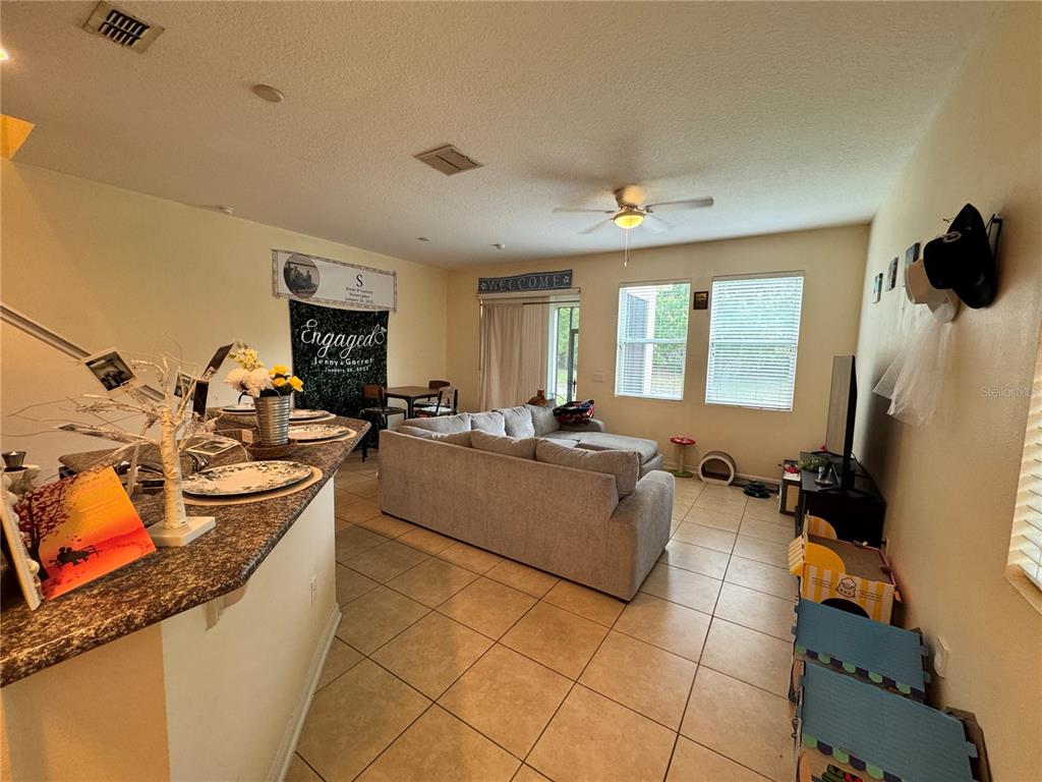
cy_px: 391
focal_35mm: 14
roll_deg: -0.9
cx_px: 521
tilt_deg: -5.2
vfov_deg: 85.7
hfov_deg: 102.1
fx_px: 421
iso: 250
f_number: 2.2
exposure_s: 1/60
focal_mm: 2.22
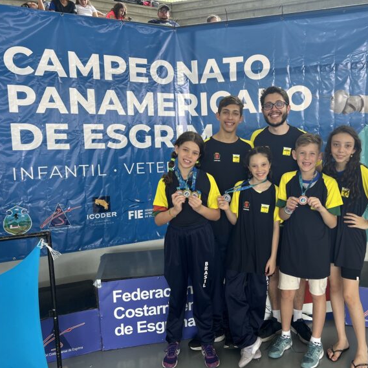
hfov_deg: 52.2
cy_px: 183
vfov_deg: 52.5
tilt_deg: -7.1
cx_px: 219
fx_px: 373
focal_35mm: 31
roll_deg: +2.2
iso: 50
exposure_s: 1/121
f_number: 1.5
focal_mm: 5.7
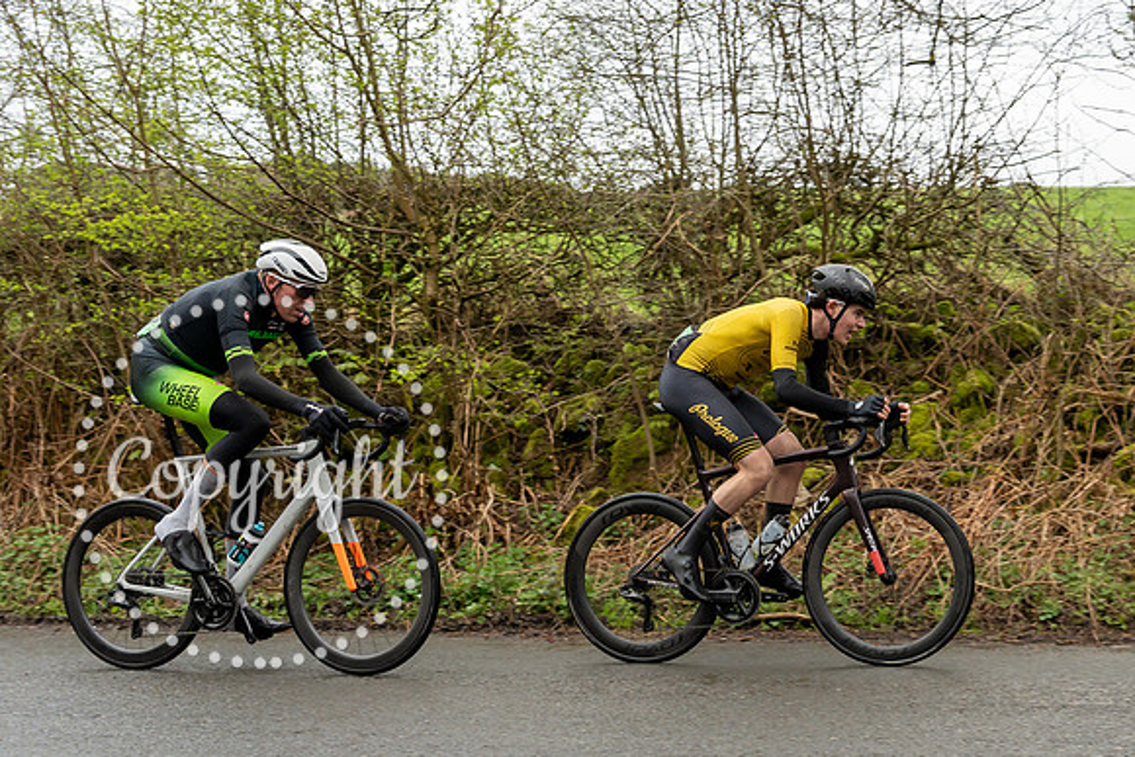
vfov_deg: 27.3
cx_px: 931
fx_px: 1557
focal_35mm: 49
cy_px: 463
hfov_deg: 38.3
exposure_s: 1/800
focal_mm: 26
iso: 640
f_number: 4
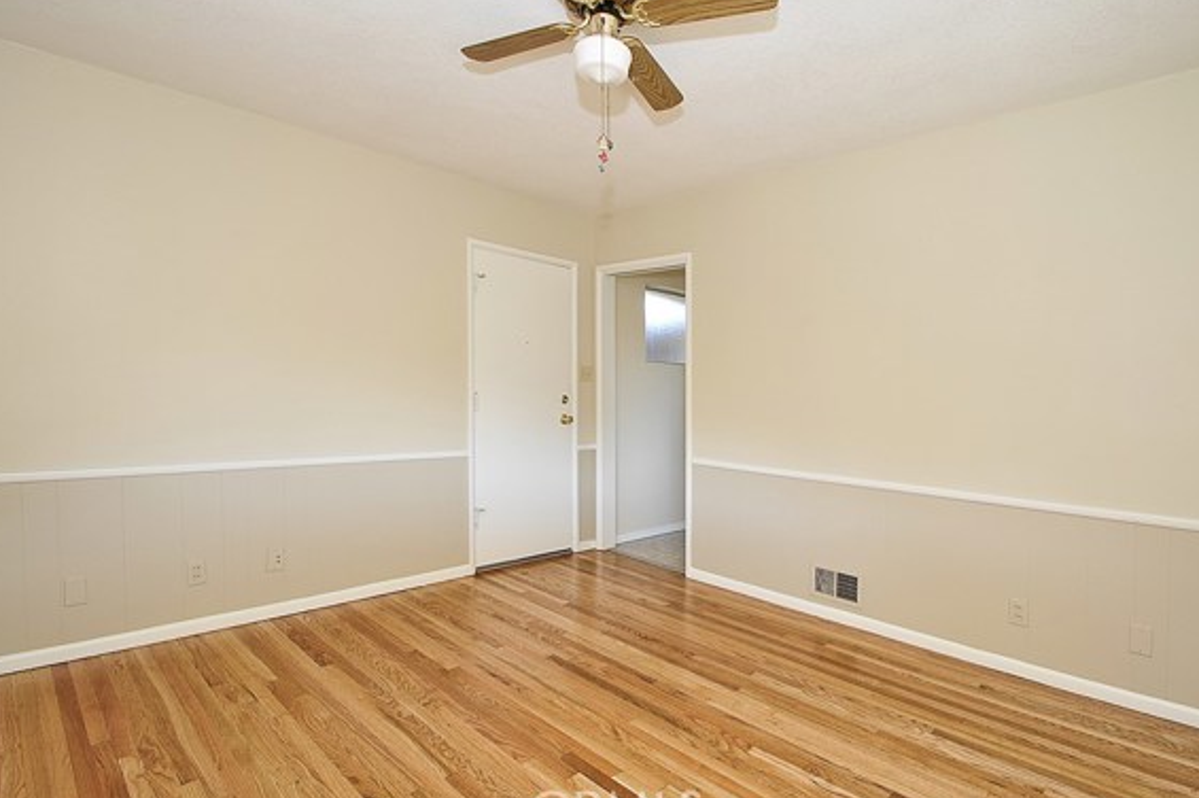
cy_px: 388
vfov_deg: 70.4
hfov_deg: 93.2
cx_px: 630
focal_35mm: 17
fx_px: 566
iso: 200
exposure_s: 1/8
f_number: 9
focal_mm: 10
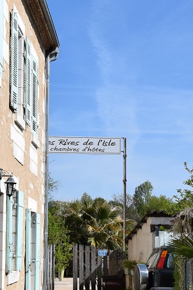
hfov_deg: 15.0
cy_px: 144
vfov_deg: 22.3
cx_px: 77
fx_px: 734
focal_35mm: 91
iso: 200
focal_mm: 25
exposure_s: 1/400
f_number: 10
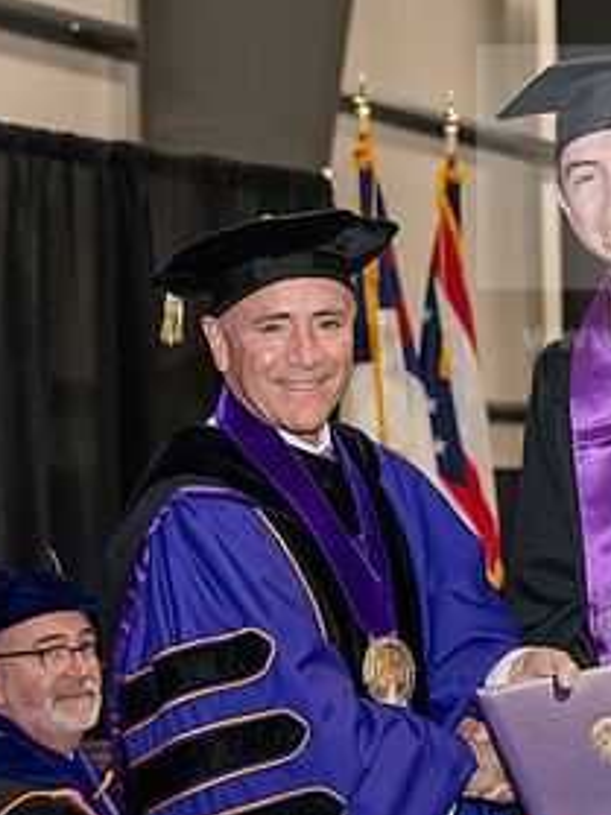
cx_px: 389
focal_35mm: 140
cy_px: 399
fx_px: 3297
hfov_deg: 10.6
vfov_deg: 14.1
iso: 2500
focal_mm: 70
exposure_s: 1/200
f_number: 5.6
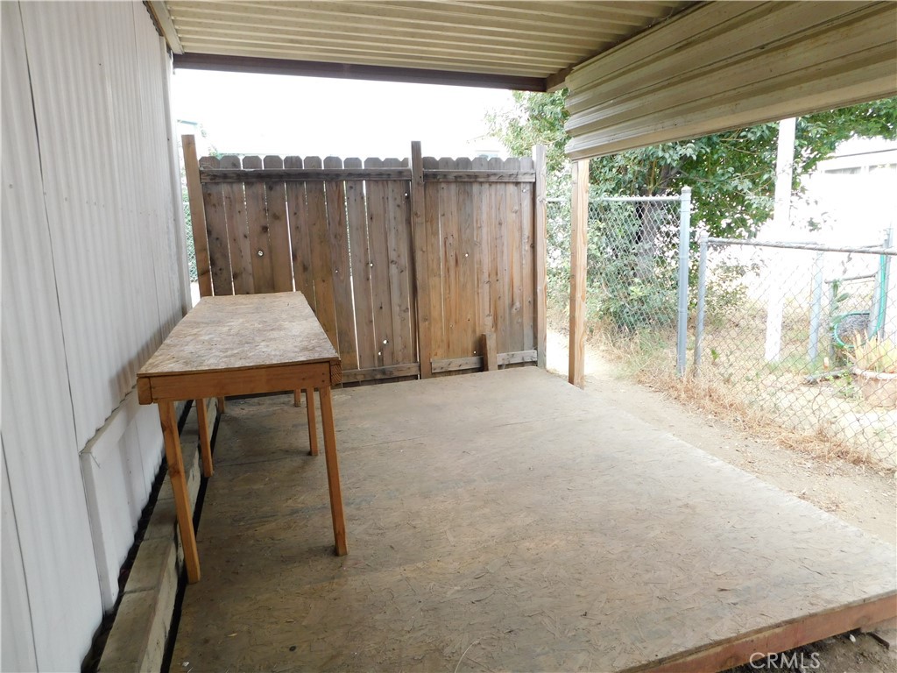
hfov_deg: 73.9
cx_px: 448
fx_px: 596
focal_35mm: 23
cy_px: 336
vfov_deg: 58.9
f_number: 3
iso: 125
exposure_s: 1/125
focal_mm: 4
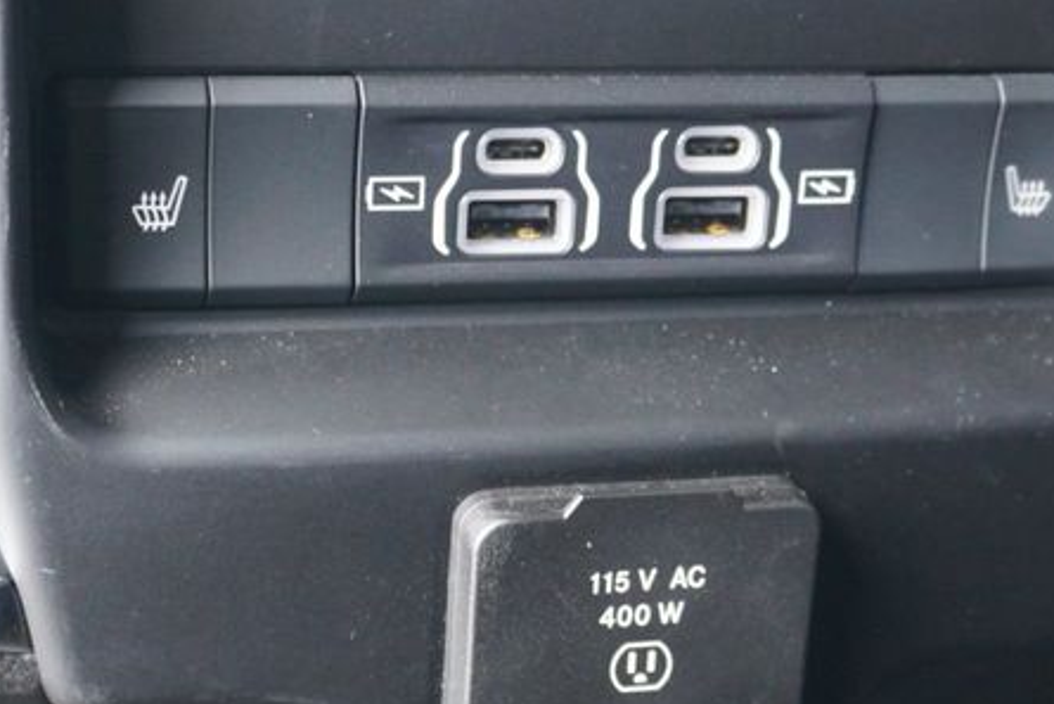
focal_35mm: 76
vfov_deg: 17.9
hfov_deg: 26.6
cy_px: 503
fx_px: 2226
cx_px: 464
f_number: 4
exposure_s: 1/60
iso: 2000
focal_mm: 22
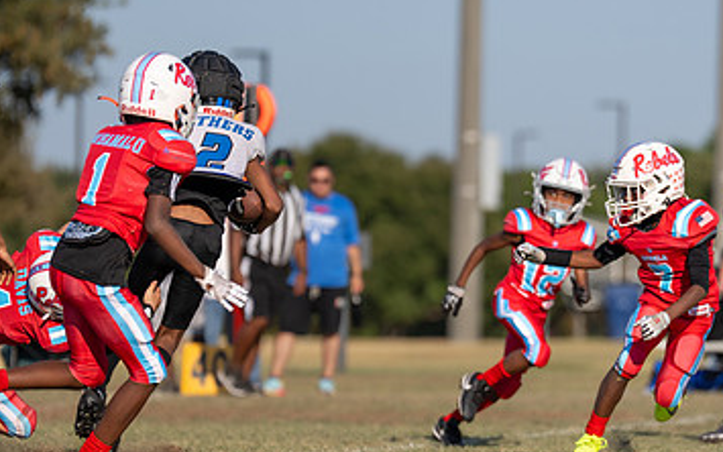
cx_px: 404
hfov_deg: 5.6
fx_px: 7351
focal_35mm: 373
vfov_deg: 3.5
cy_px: 247
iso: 125
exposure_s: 1/3200
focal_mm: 200
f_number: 3.2
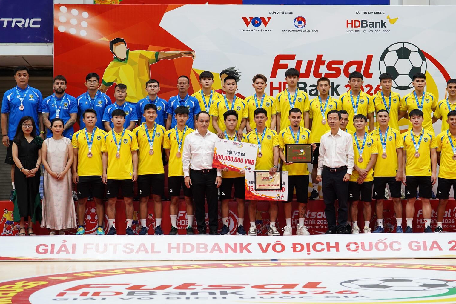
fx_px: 1115
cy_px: 136
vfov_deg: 15.5
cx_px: 254
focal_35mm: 88
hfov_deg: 23.1
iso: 1000
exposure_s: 1/160
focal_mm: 70
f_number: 2.8
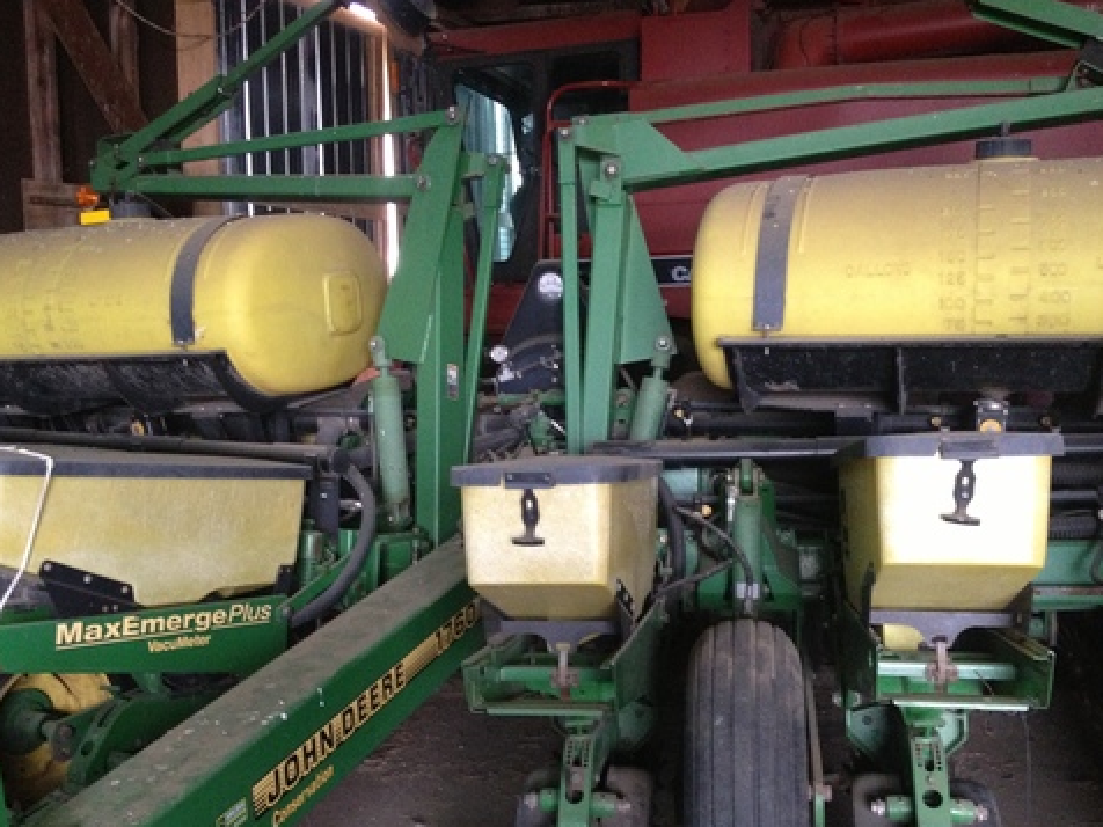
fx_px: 1275
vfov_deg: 35.9
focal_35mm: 40
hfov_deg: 46.8
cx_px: 542
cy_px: 470
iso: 400
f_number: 2.4
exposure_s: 1/20
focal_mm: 4.28
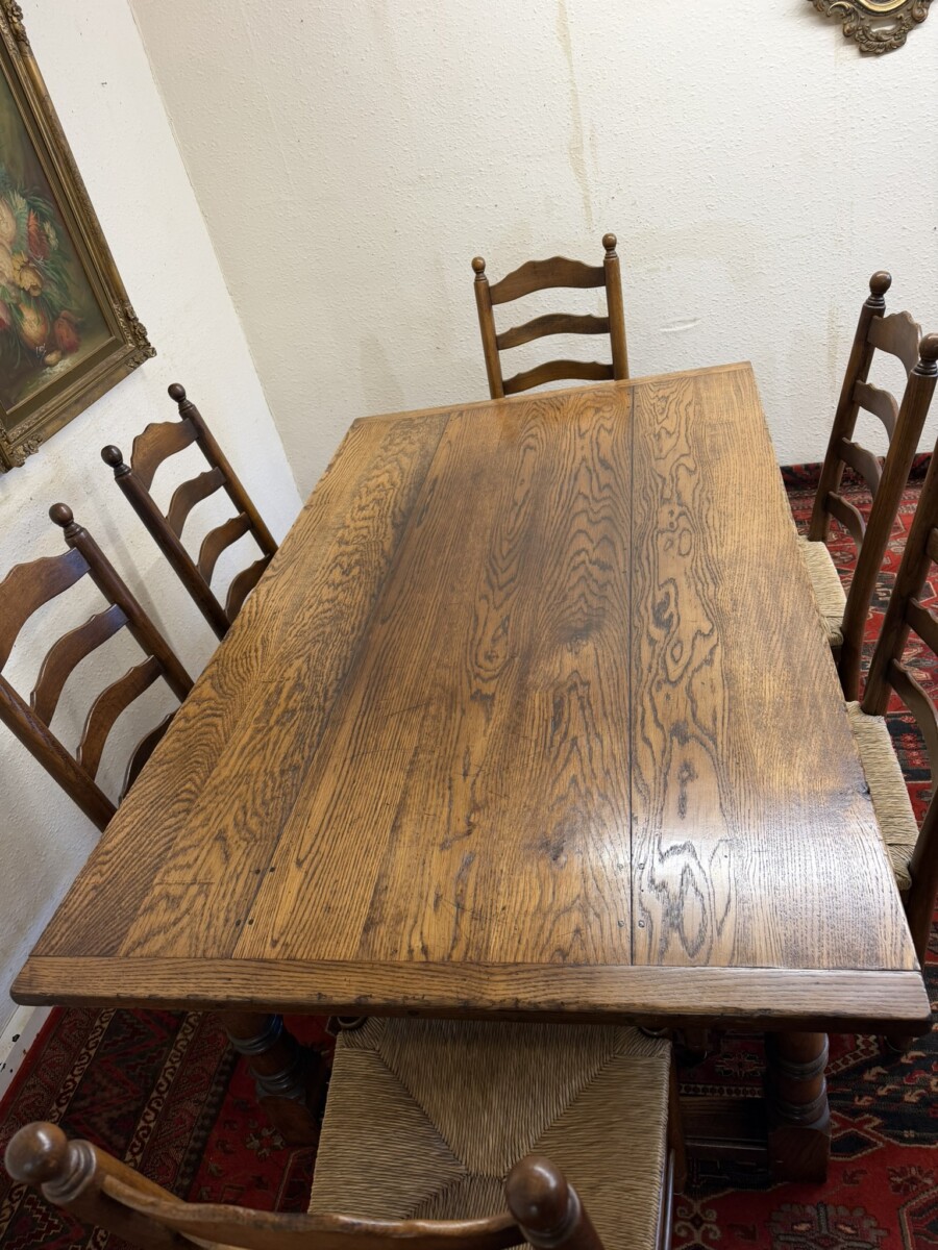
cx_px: 469
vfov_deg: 71.6
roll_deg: +12.8
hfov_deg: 56.8
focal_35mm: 24
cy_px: 625
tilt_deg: -34.4
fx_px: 867
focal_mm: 6.76
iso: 100
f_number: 1.78
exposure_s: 1/50
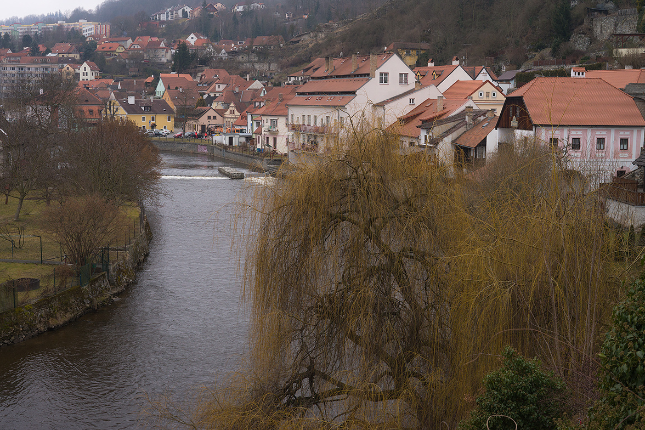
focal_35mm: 51
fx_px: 914
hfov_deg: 38.9
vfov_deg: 26.5
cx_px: 321
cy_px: 213
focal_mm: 50
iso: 250
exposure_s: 1/100
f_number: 13
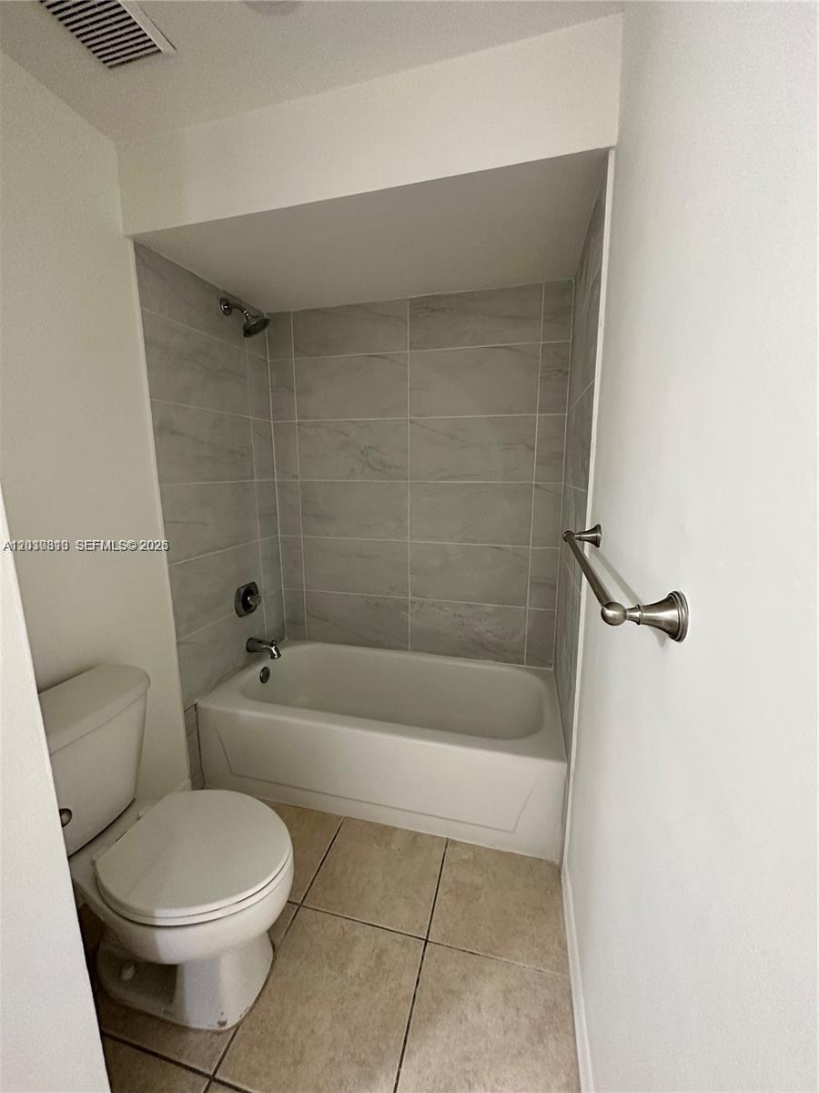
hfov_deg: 85.7
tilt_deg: -9.2
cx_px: 410
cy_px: 546
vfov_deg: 102.1
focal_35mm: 14
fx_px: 442
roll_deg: +0.3
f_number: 2.2
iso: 320
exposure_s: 1/60
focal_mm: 2.22
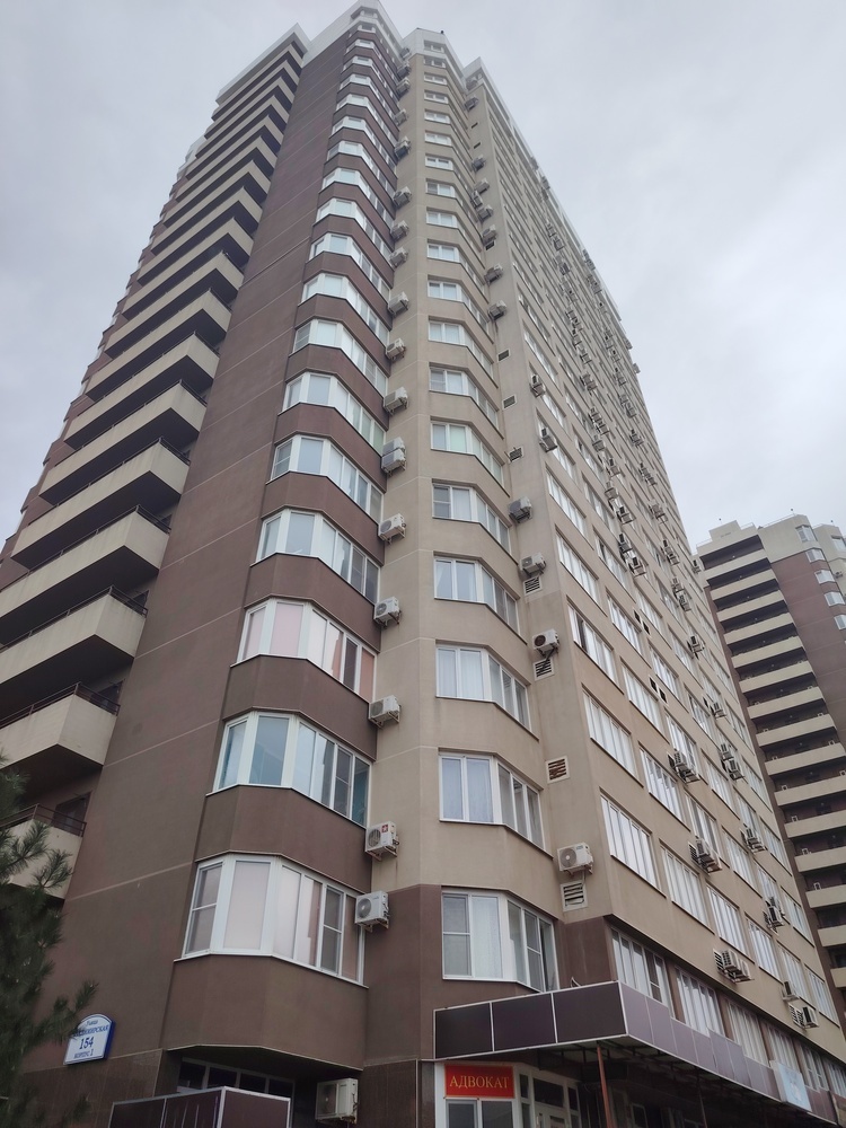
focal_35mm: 24
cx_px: 423
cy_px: 564
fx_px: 782
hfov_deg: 56.8
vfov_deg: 71.6
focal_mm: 5.25
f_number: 1.75
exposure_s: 1/900
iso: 219
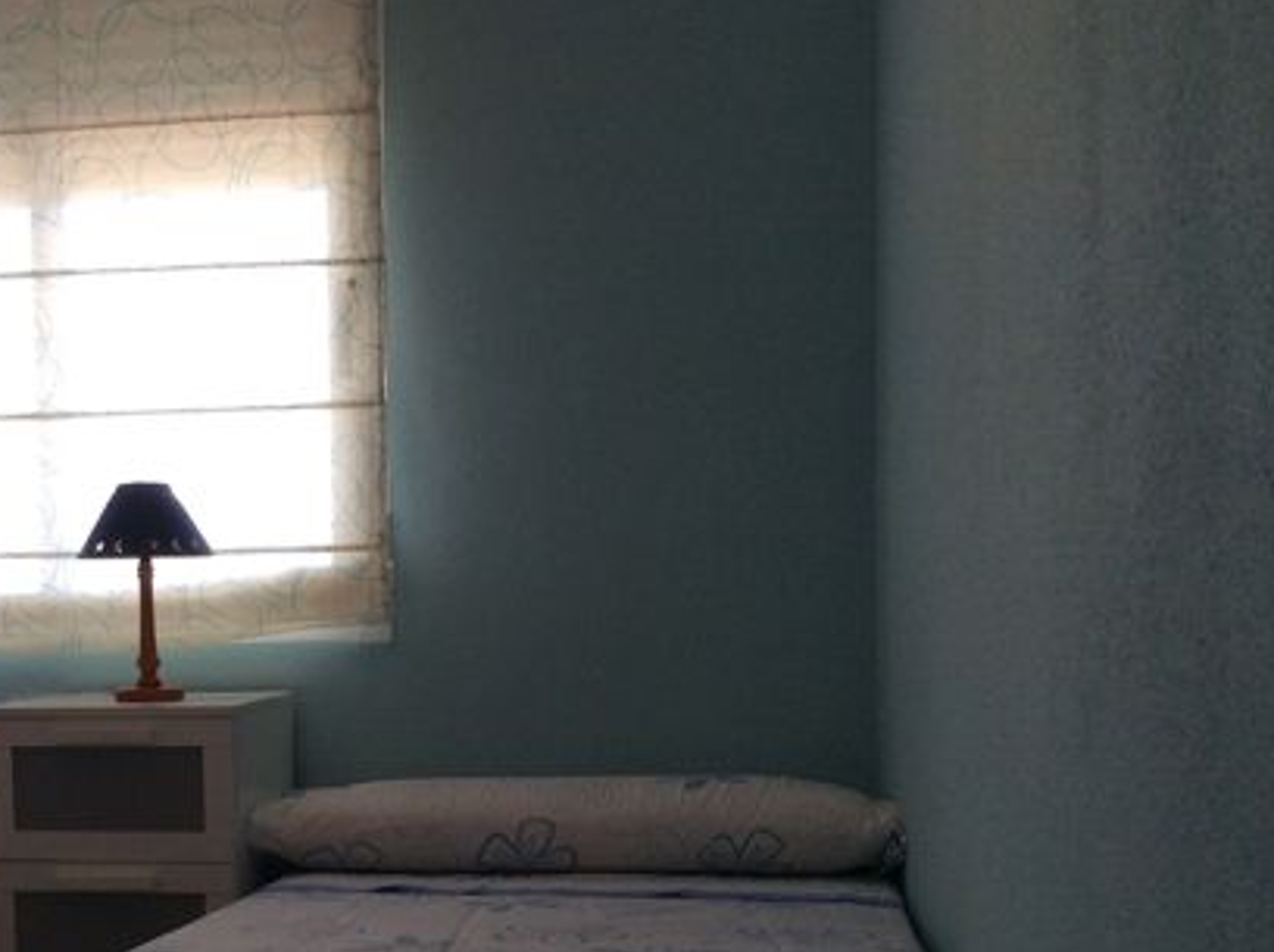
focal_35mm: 57
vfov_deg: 25.4
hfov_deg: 32.9
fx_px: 2095
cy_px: 655
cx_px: 258
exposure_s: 1/60
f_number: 2.4
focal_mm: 3.3
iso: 50
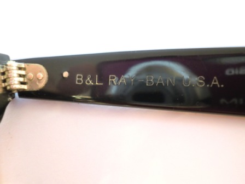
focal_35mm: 31
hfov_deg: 58.4
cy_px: 92
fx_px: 219
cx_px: 122
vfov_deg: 45.4
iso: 400
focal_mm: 5.58
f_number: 2.8
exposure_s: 1/5
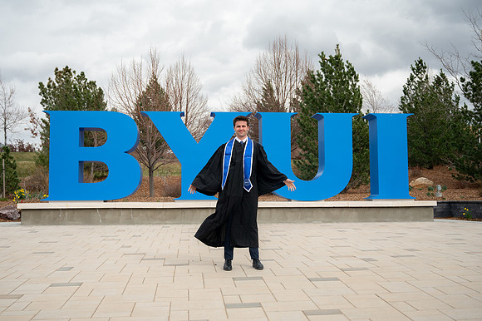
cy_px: 160
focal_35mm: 41
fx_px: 549
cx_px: 241
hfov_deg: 47.4
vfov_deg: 32.6
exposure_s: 1/1000
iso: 250
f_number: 4
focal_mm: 40
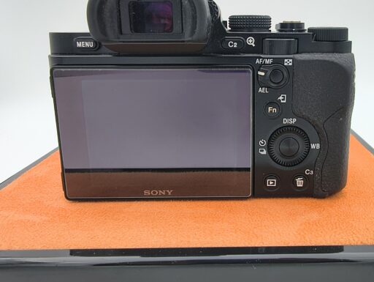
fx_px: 260
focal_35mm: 24
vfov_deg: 56.9
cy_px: 141
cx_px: 187
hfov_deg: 71.5
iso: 138
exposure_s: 1/100
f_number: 2
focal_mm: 1.83
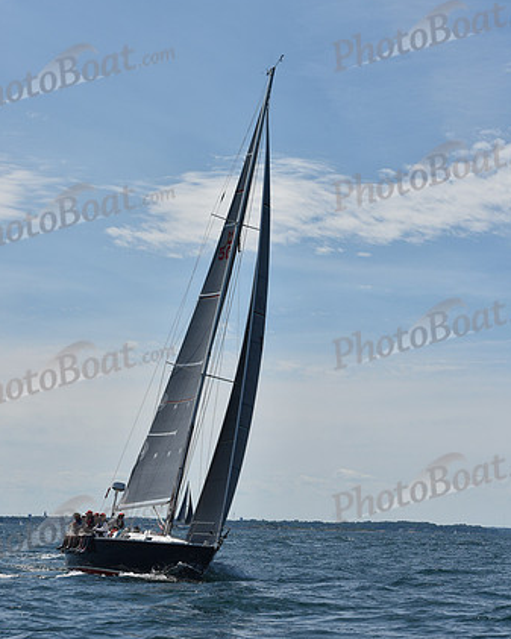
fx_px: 2003
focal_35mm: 106
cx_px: 254
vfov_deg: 18.1
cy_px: 273
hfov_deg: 14.5
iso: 250
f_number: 9
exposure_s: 1/1600
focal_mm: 82
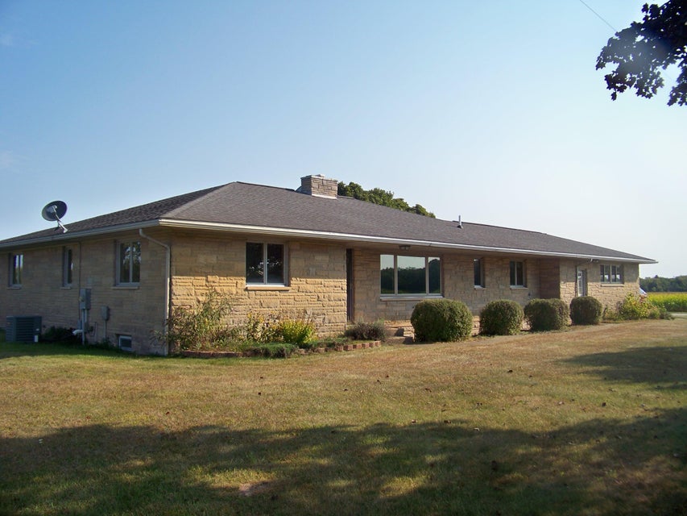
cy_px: 258
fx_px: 655
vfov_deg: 43.0
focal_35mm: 33
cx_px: 344
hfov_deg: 55.3
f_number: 2.8
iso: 80
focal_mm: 5.85
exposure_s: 1/800
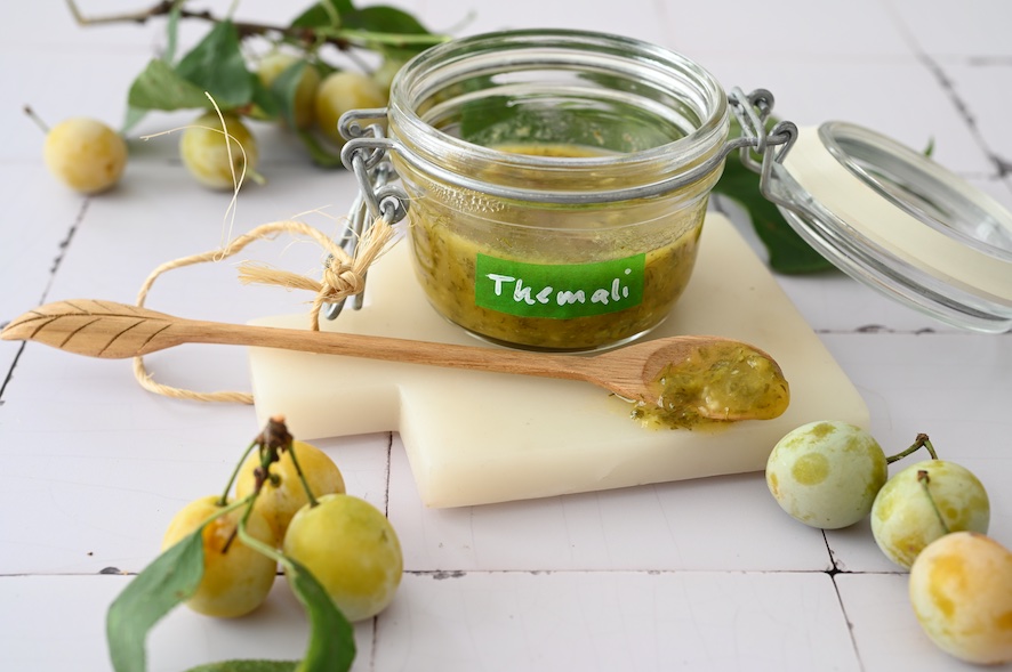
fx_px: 1404
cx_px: 506
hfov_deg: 39.6
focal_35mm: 50
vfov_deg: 26.9
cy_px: 336
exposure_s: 1/15
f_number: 7.1
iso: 125
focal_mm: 50
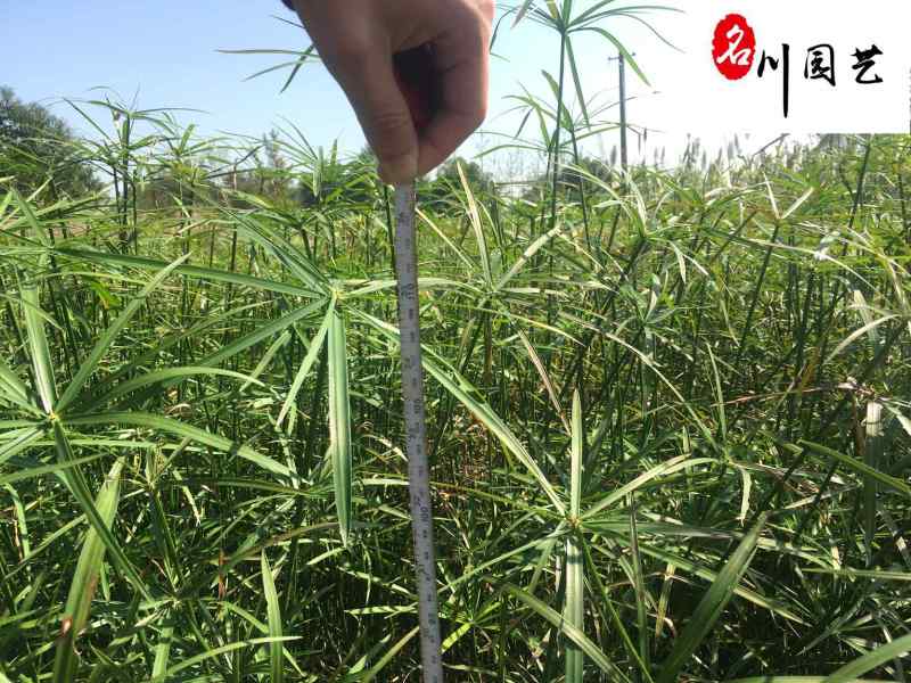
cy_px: 342
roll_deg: +2.6
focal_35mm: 29
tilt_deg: -7.0
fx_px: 763
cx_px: 456
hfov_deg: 61.7
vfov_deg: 48.2
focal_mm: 4.15
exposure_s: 1/705
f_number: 2.2
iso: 25
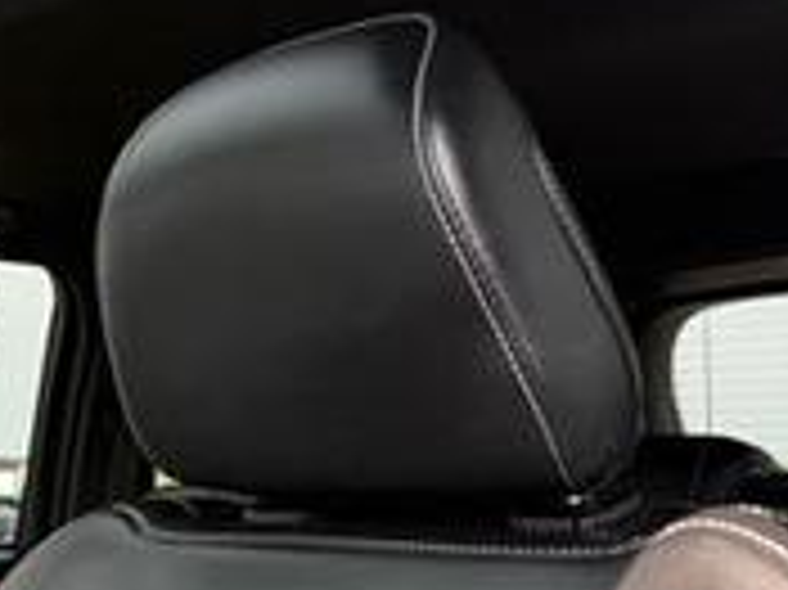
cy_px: 360
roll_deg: -0.6
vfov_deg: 21.2
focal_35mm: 69
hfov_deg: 25.0
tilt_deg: +5.2
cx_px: -194
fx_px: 1570
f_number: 1.78
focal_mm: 6.76
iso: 80
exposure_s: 1/524
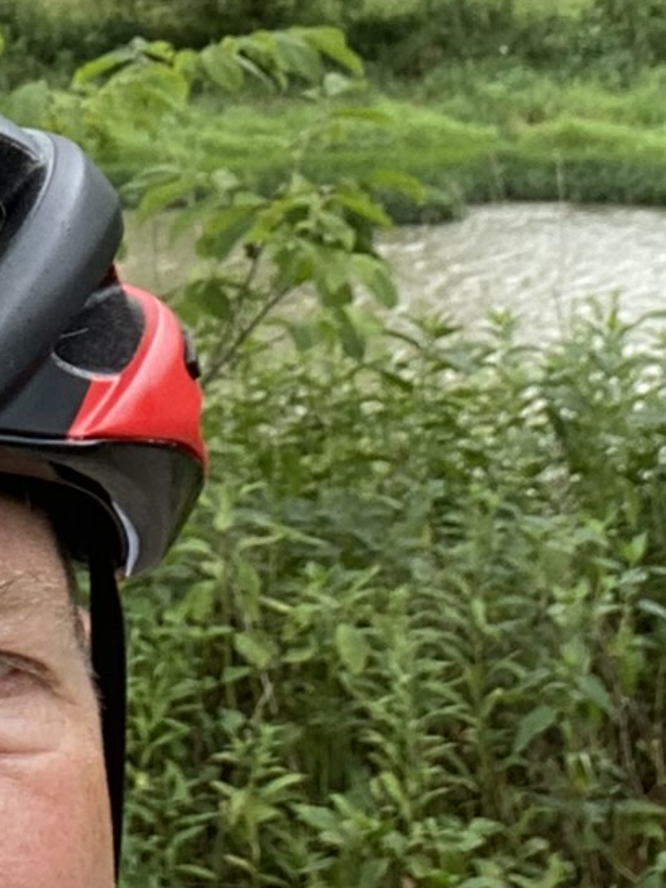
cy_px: -114
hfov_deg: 13.0
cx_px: 57
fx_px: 2899
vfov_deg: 16.8
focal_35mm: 113
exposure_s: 1/122
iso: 64
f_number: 2.2
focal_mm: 2.71
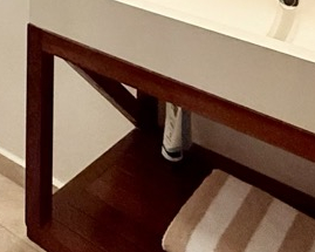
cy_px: -190
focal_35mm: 65
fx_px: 606
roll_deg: -1.1
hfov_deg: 27.5
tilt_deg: -3.5
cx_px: 4
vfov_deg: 18.7
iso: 400
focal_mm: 2.22
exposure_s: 1/50
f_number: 2.2
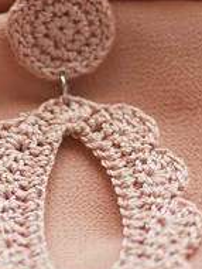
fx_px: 1304
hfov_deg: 8.8
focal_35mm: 168
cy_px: 57
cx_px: -38
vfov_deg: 11.7
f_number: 2
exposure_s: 1/125
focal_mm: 25
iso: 200
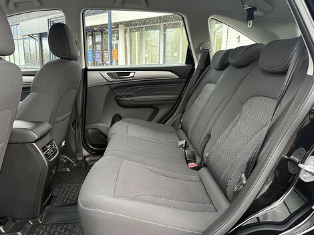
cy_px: 116
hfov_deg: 63.5
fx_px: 254
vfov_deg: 49.7
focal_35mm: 28
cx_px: 161
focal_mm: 6.76
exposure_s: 1/241
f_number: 1.78
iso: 100
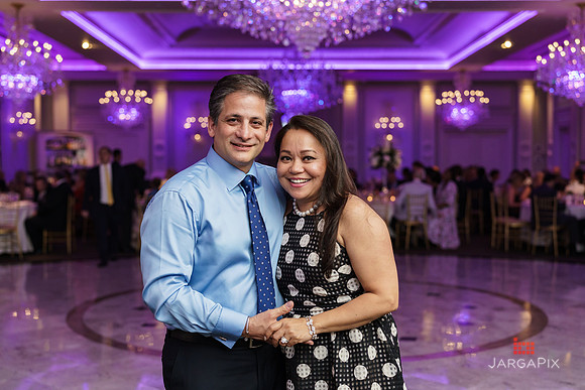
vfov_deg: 27.0
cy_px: 195
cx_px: 292
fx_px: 813
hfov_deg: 39.6
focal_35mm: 50
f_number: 2.5
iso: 1000
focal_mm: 50
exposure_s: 1/250
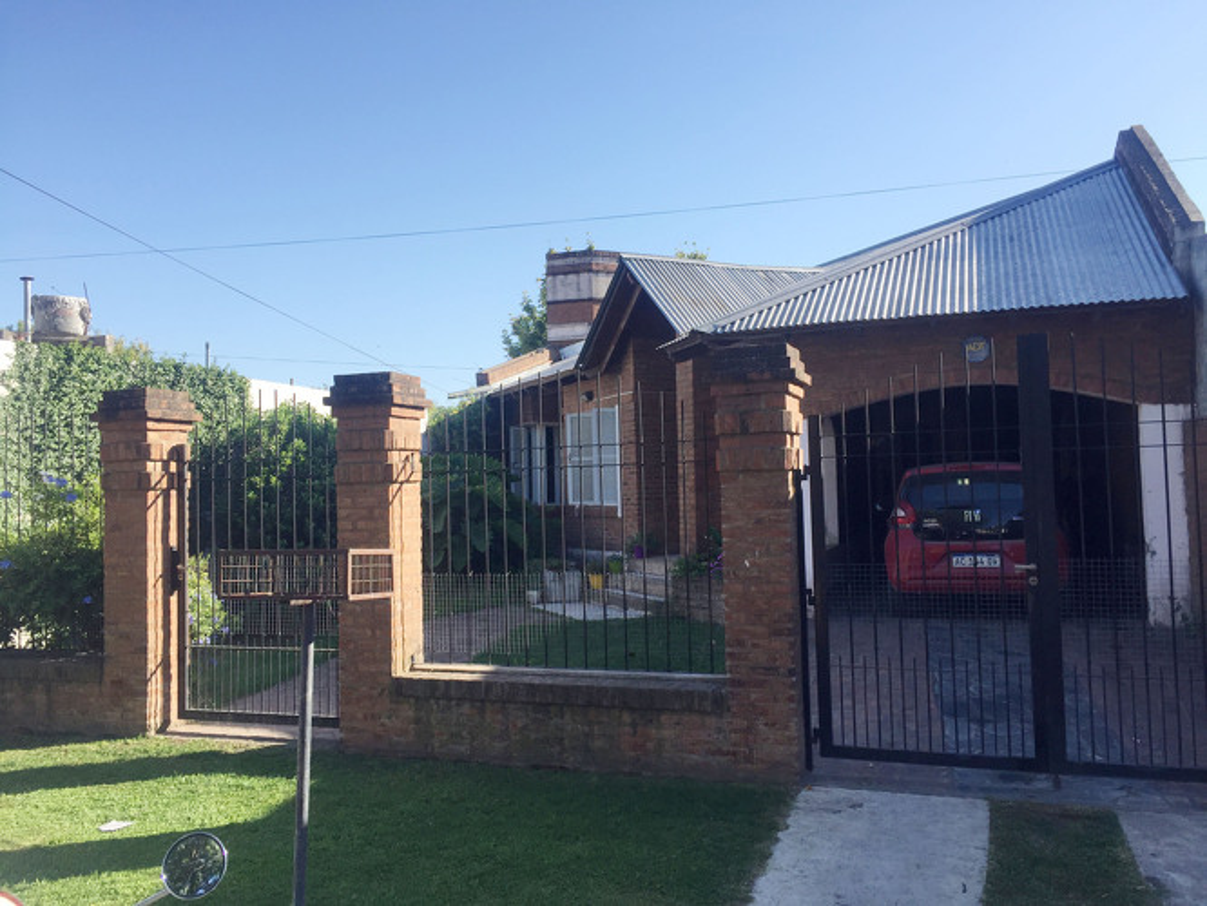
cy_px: 453
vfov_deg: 48.3
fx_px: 1012
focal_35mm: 29
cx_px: 604
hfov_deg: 61.6
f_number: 2.2
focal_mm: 4.15
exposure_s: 1/989
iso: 32
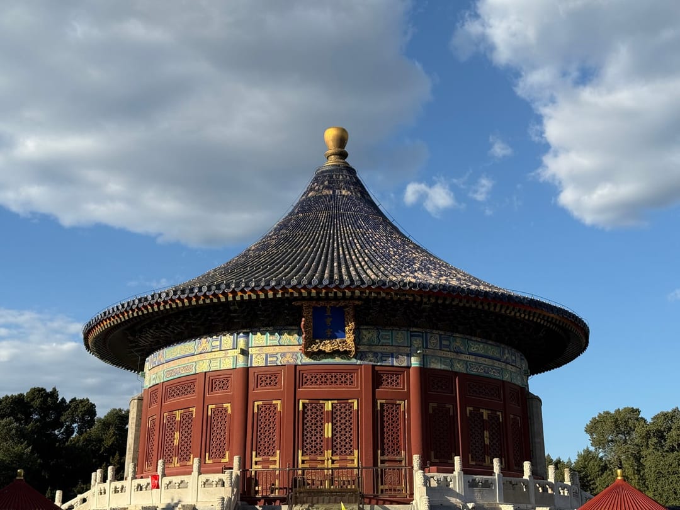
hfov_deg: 39.7
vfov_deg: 30.3
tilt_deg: +17.1
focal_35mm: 48
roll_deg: -0.2
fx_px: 943
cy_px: 255
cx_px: 340
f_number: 1.78
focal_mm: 6.76
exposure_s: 1/3891
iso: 64
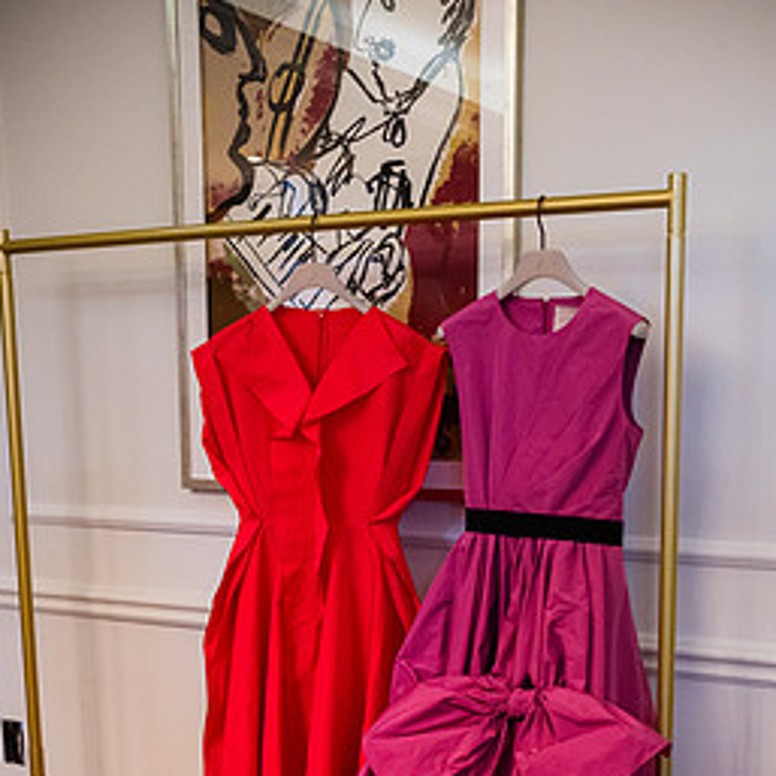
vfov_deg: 31.5
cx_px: 408
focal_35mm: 52
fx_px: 1319
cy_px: 676
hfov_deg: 32.8
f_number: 3.2
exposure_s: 1/160
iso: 3200
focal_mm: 35
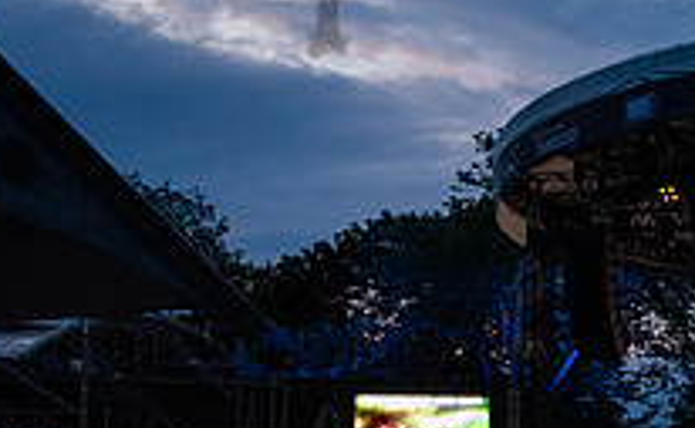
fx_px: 1302
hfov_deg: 25.3
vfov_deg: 17.8
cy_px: 504
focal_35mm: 69
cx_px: 931
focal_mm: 24
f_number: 4
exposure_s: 1/250
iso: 4000
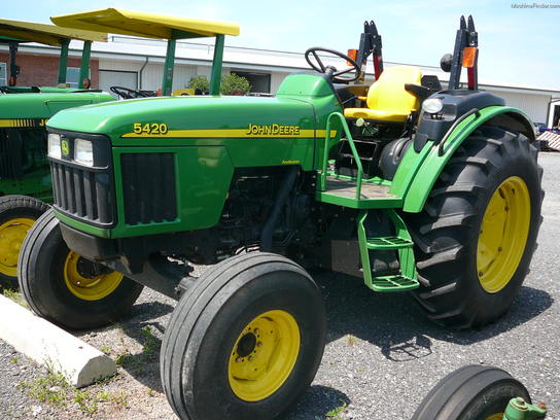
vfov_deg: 40.7
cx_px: 280
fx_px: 566
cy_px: 210
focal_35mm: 35
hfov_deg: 52.6
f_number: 2.8
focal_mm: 5.2
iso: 80
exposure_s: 1/500
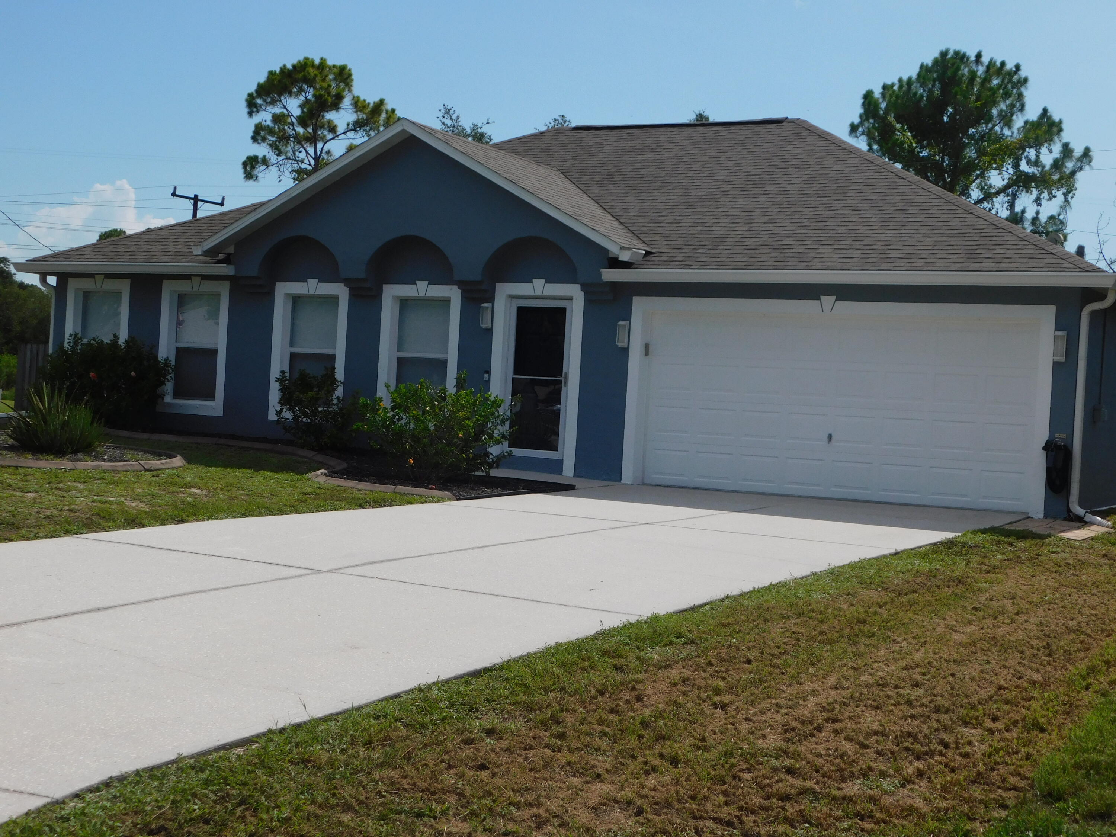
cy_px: 418
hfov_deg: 37.5
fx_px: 1644
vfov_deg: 28.6
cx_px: 558
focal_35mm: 51
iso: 125
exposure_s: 1/640
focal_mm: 9
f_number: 7.6
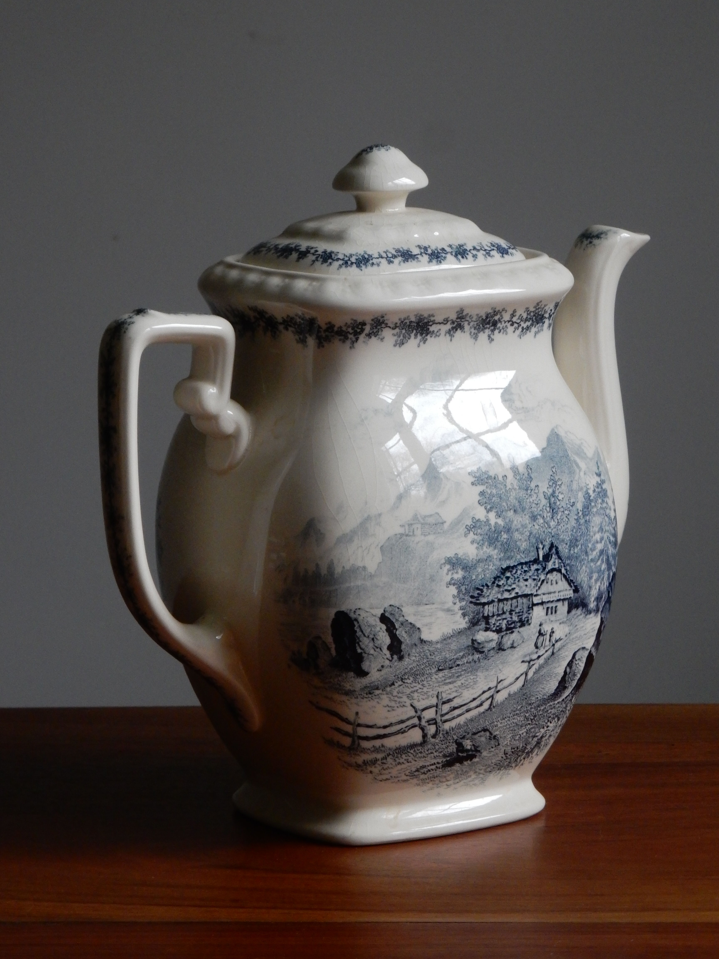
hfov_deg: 9.1
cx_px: 360
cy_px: 480
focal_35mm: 164
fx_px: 4542
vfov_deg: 12.0
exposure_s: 1/25
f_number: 6
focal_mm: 29.2
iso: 400
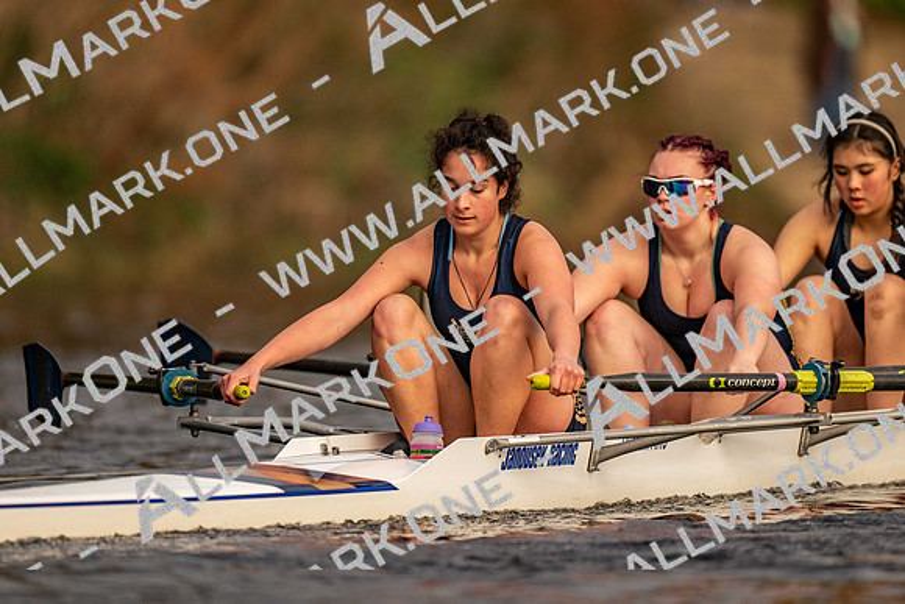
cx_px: 452
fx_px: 15086
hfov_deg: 3.4
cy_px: 302
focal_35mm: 600
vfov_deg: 2.3
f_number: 4
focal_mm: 600
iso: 1100
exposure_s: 1/2500
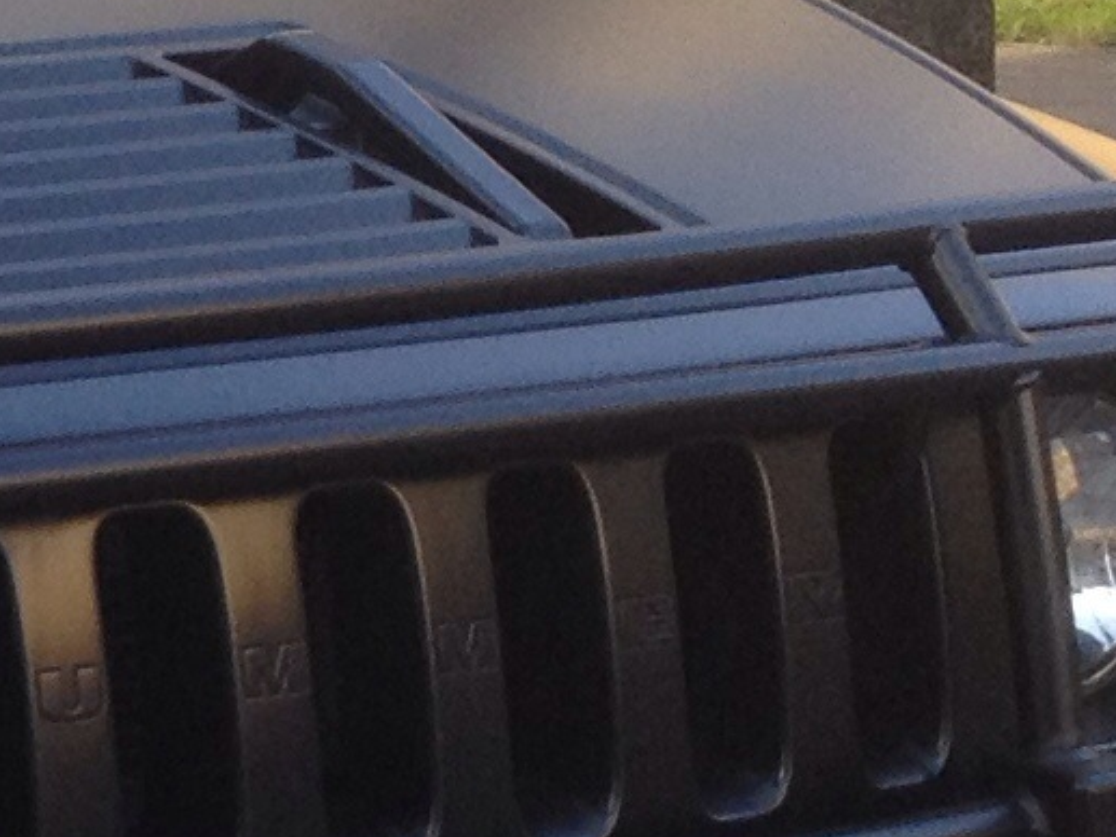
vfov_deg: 6.7
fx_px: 7127
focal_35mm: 221
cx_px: -1526
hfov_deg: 8.3
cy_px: 326
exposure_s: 1/207
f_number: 2.4
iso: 64
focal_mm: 4.28
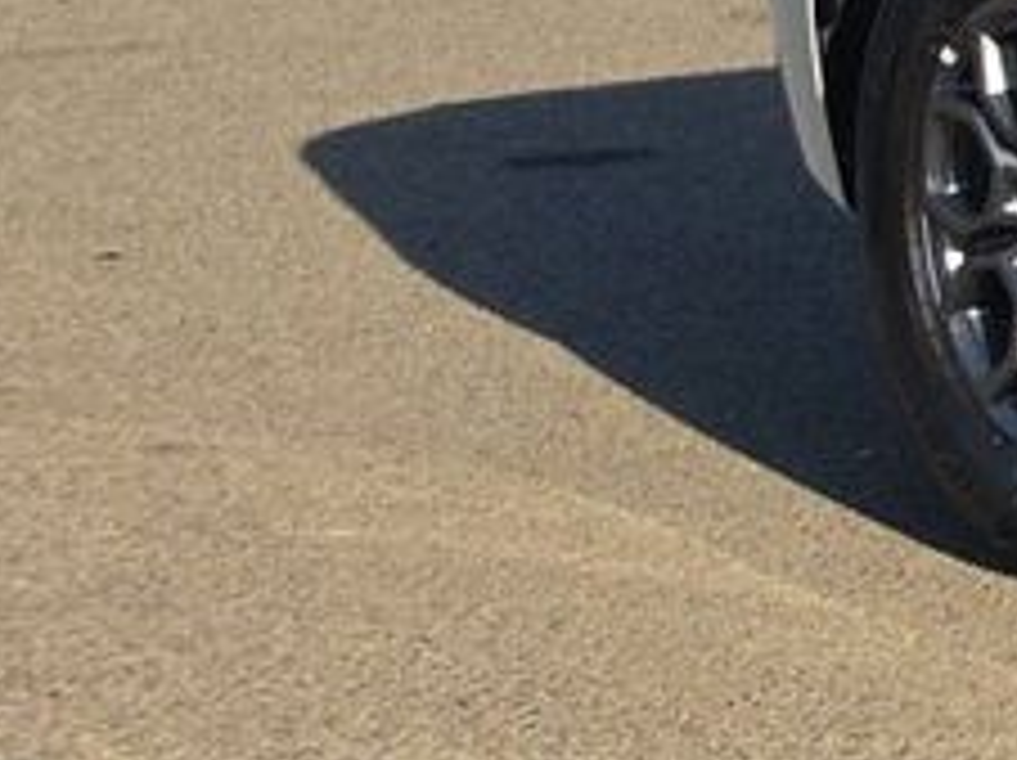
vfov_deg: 9.0
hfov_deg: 8.9
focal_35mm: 163
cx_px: 3420
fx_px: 4784
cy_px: -126
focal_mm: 6.5
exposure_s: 1/4235
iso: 64
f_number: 1.4
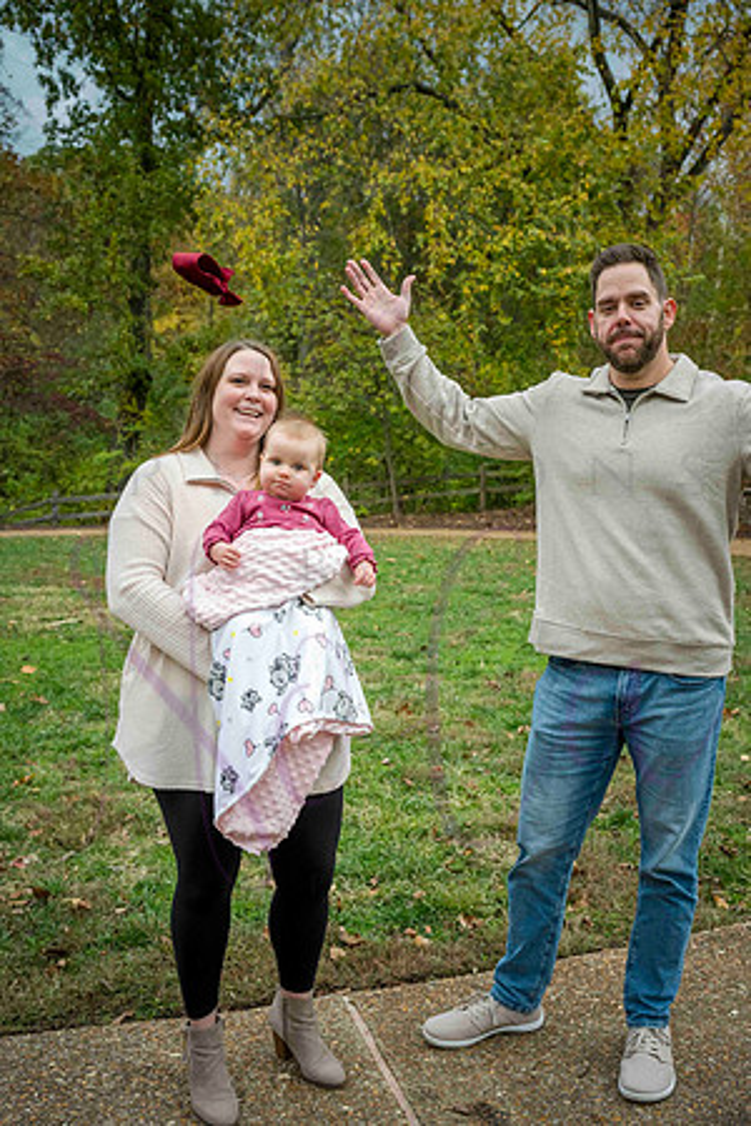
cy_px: 563
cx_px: 376
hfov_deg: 35.9
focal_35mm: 37
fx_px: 1158
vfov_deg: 51.9
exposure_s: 1/500
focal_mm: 37
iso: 400
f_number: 5.6
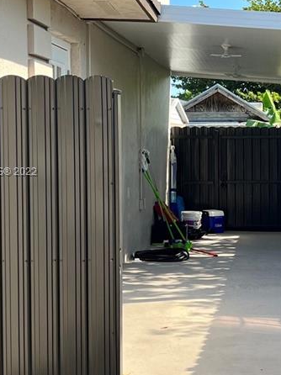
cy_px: 172
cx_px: 262
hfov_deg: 20.5
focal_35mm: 70
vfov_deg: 27.8
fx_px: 758
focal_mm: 5.7
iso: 50
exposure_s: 1/1079
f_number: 1.5
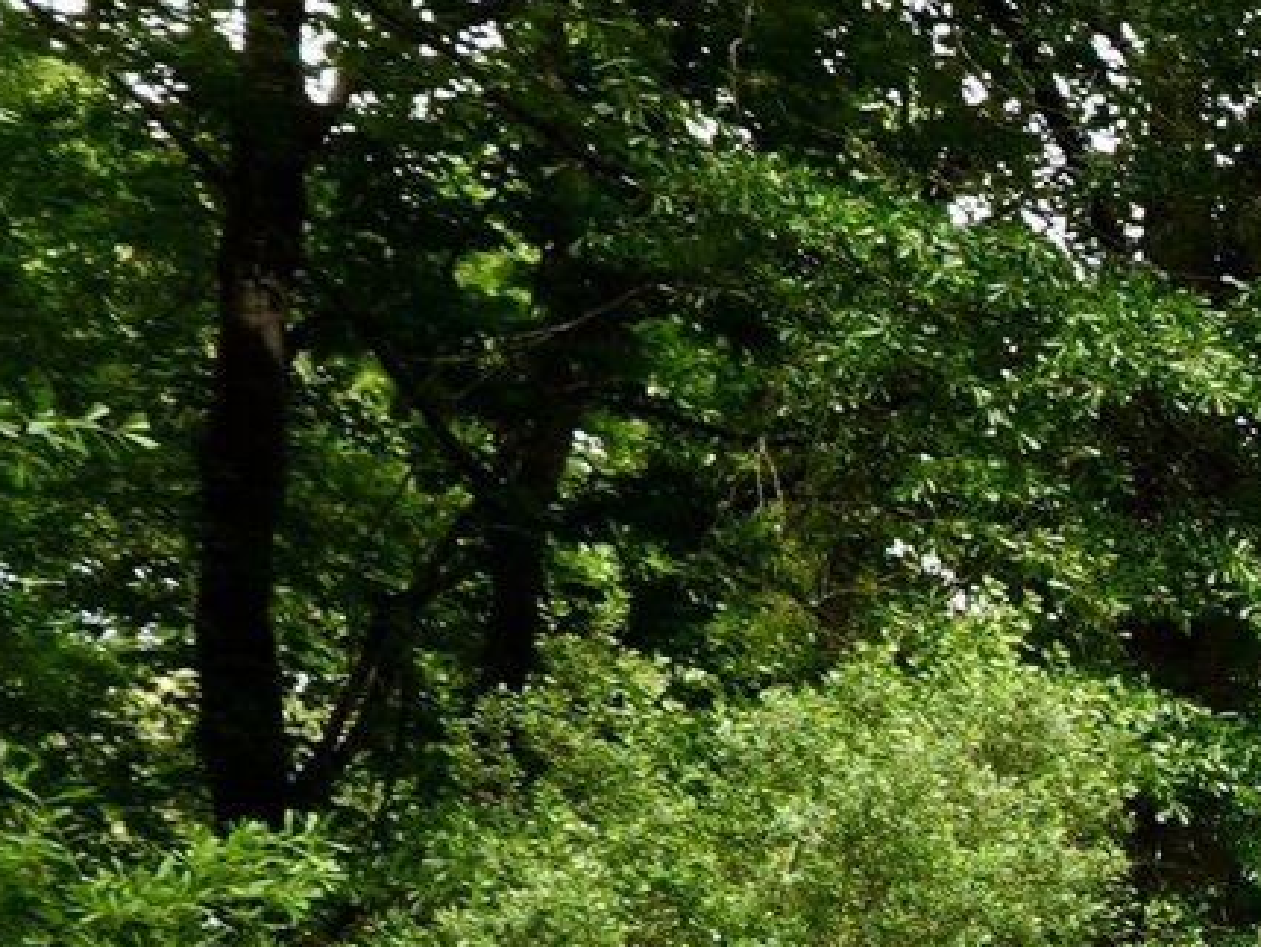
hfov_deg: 12.6
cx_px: 3370
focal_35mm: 103
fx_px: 3754
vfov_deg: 13.3
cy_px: 1530
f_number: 6.3
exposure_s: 1/100
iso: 100
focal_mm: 10
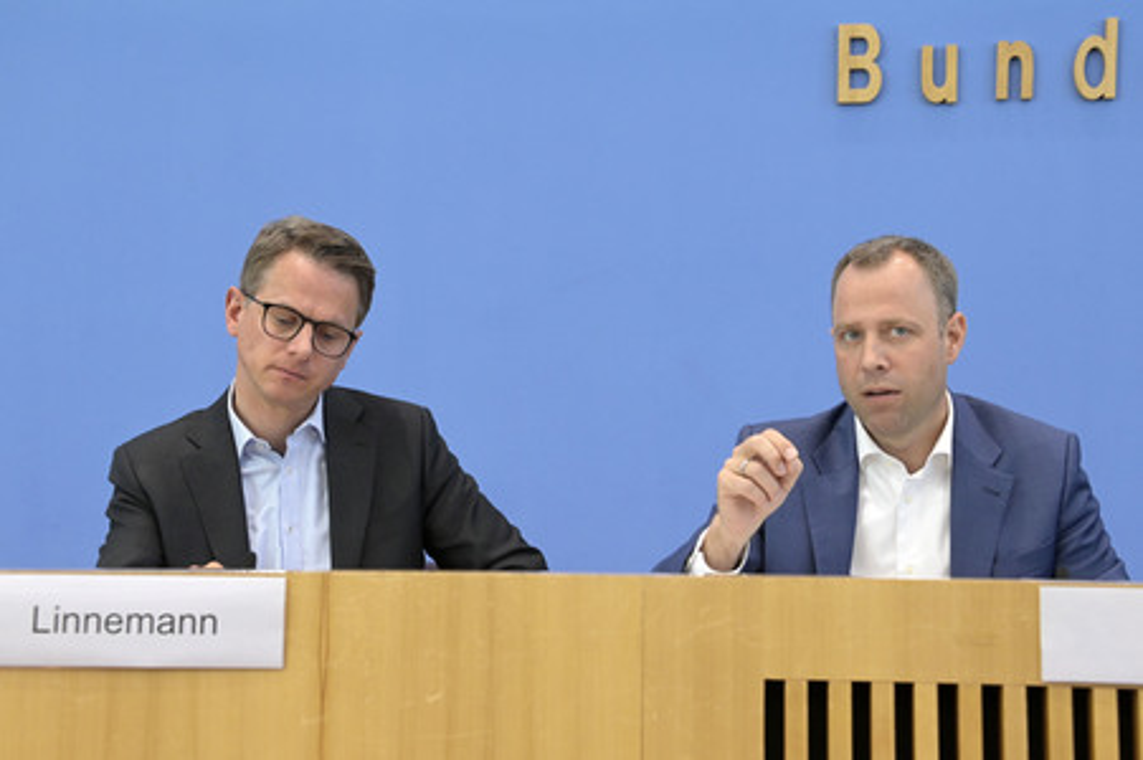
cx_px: 572
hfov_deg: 36.3
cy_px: 380
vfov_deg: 24.6
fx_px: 1745
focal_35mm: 55
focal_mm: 55
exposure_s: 1/500
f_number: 6.3
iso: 4000
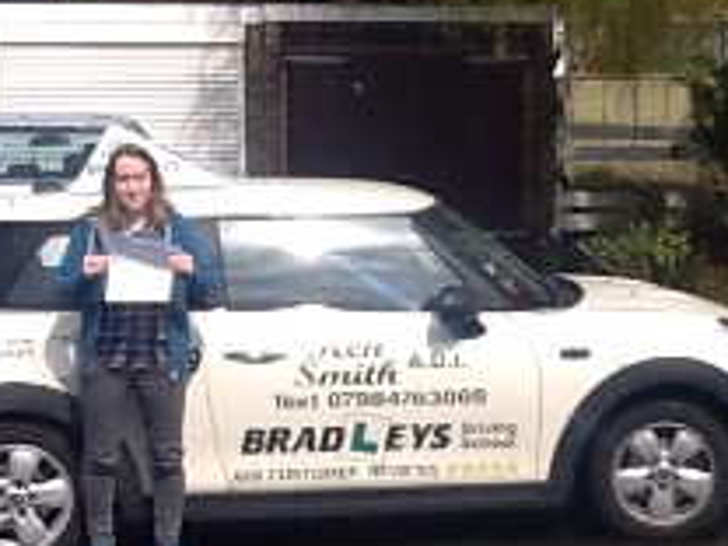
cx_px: 525
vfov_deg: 14.0
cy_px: 324
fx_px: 2229
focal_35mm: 106
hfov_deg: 18.5
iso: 40
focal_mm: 2.03
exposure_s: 1/1274
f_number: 2.4
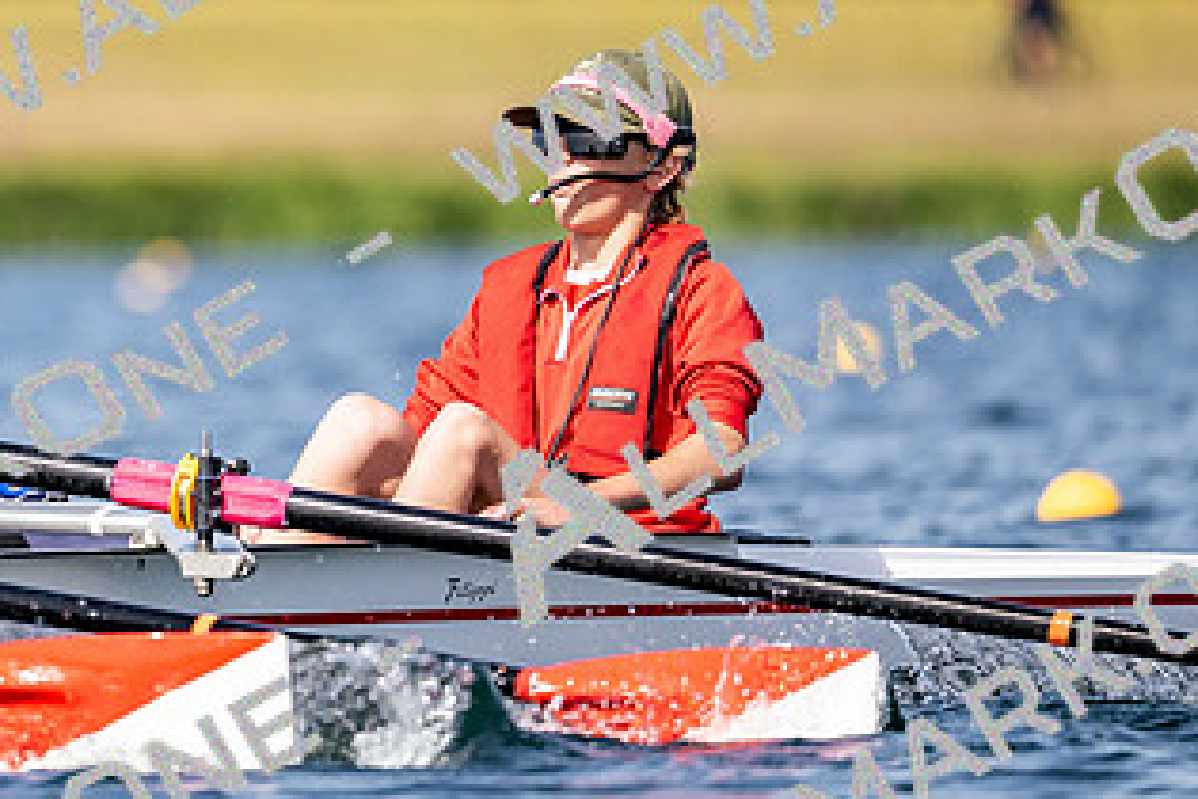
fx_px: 24524
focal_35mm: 737
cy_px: 268
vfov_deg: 1.9
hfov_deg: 2.8
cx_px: 175
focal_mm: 400
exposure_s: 1/2500
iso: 200
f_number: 4.5
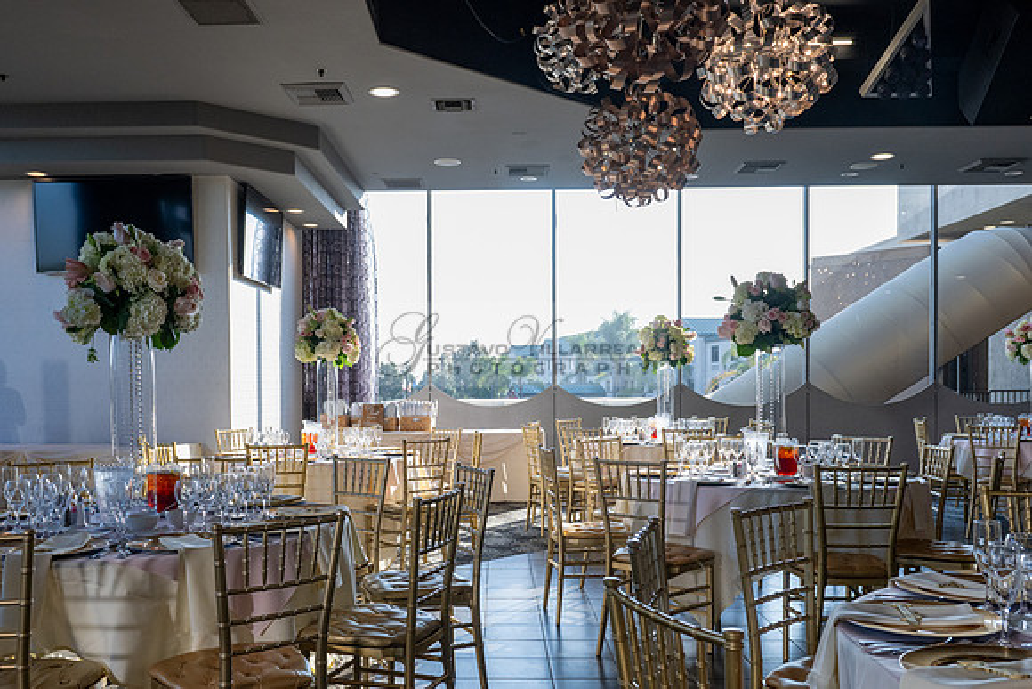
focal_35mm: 32
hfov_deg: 58.5
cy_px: 398
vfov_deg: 41.0
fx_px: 919
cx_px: 463
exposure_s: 1/320
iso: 800
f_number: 6.3
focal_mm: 24
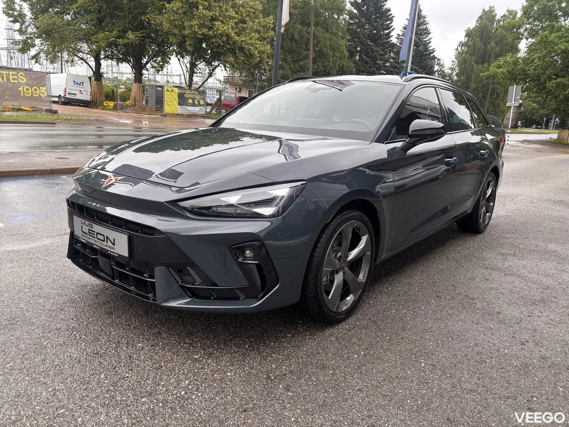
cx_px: 284
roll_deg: -4.6
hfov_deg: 67.3
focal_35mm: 26
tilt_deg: -14.3
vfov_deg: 53.1
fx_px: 427
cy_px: 214
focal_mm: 5.96
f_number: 1.6
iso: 50
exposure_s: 1/510
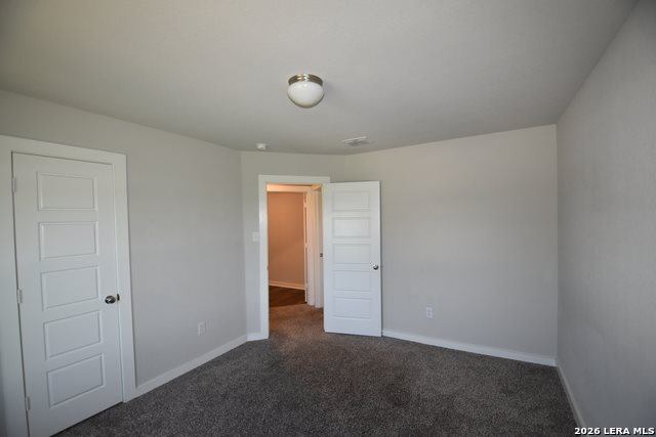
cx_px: 328
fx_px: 273
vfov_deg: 77.4
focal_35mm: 15
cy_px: 218
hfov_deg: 100.4
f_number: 4
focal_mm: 10
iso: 800
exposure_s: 1/200
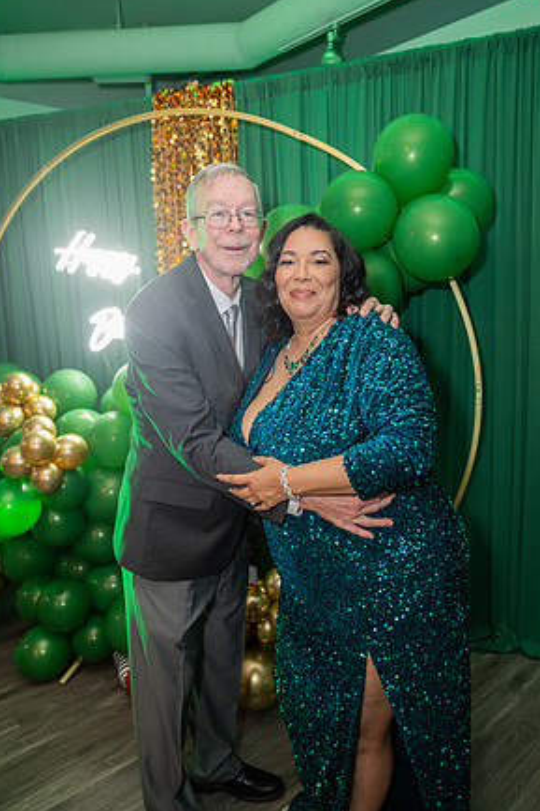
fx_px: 630
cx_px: 273
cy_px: 398
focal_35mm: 28
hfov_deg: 46.4
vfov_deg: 65.5
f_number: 2.8
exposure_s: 1/125
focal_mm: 27
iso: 2500
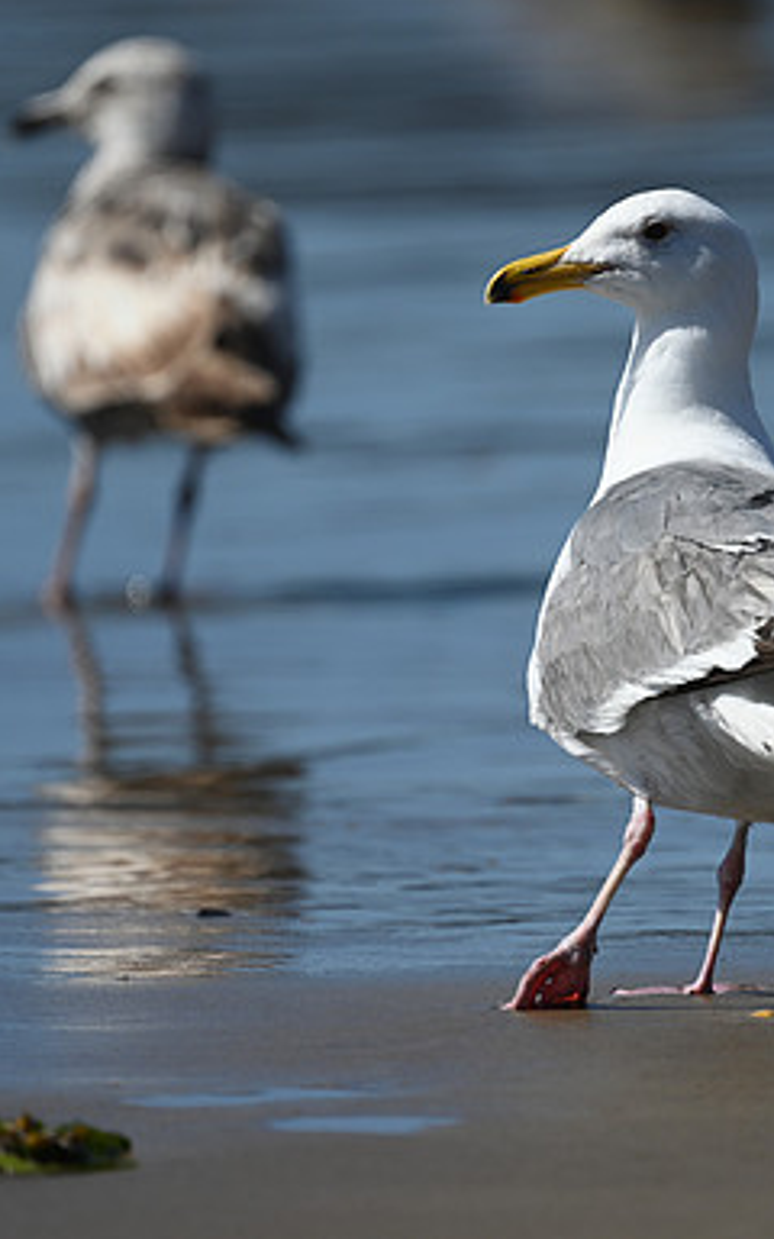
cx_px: 745
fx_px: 41547
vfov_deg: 1.7
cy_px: 621
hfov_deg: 1.1
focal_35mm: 1231
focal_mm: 800
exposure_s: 1/800
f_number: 6.3
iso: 110
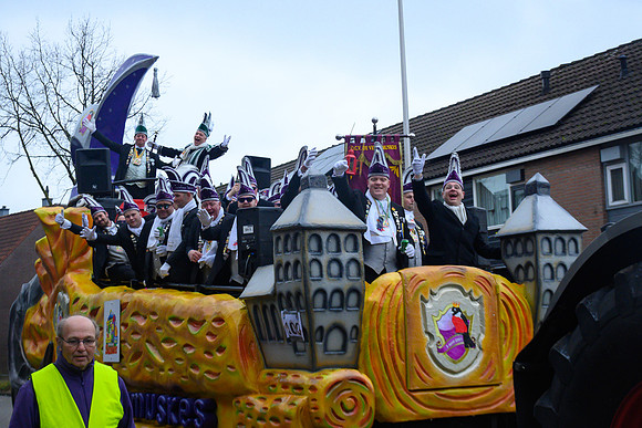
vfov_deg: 23.7
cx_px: 326
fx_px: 1021
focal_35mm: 57
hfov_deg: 34.9
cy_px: 208
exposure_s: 1/800
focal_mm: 30
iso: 400
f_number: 5
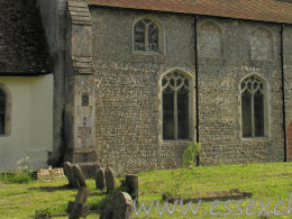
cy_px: 41
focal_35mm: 62
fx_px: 523
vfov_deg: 23.3
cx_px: 207
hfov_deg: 30.8
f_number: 5.6
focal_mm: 8.9
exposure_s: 1/180
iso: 50
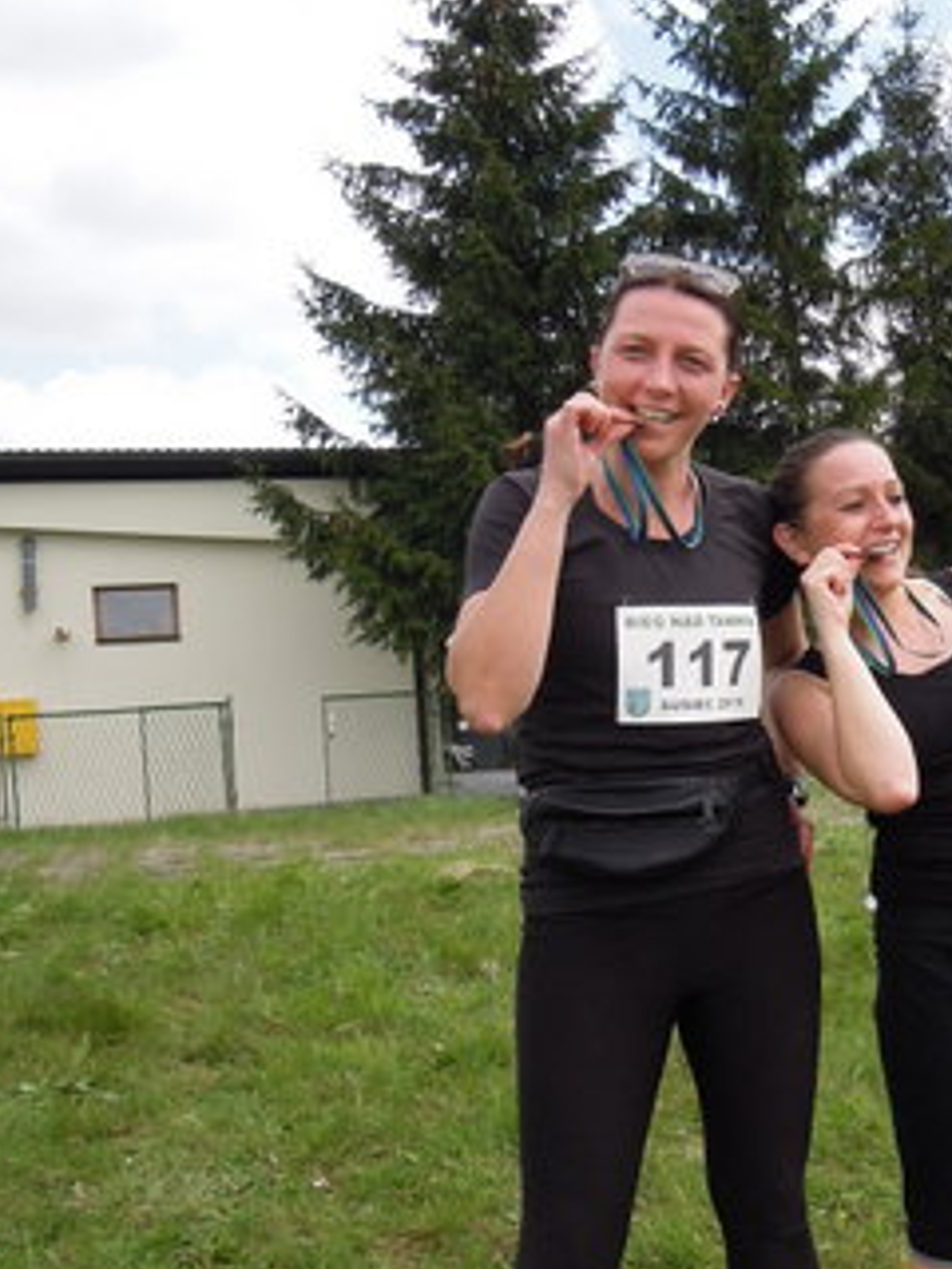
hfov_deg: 28.8
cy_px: 682
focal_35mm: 48
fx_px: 1760
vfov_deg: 39.6
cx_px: 900
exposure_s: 1/1250
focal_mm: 4.3
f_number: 2.8
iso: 160
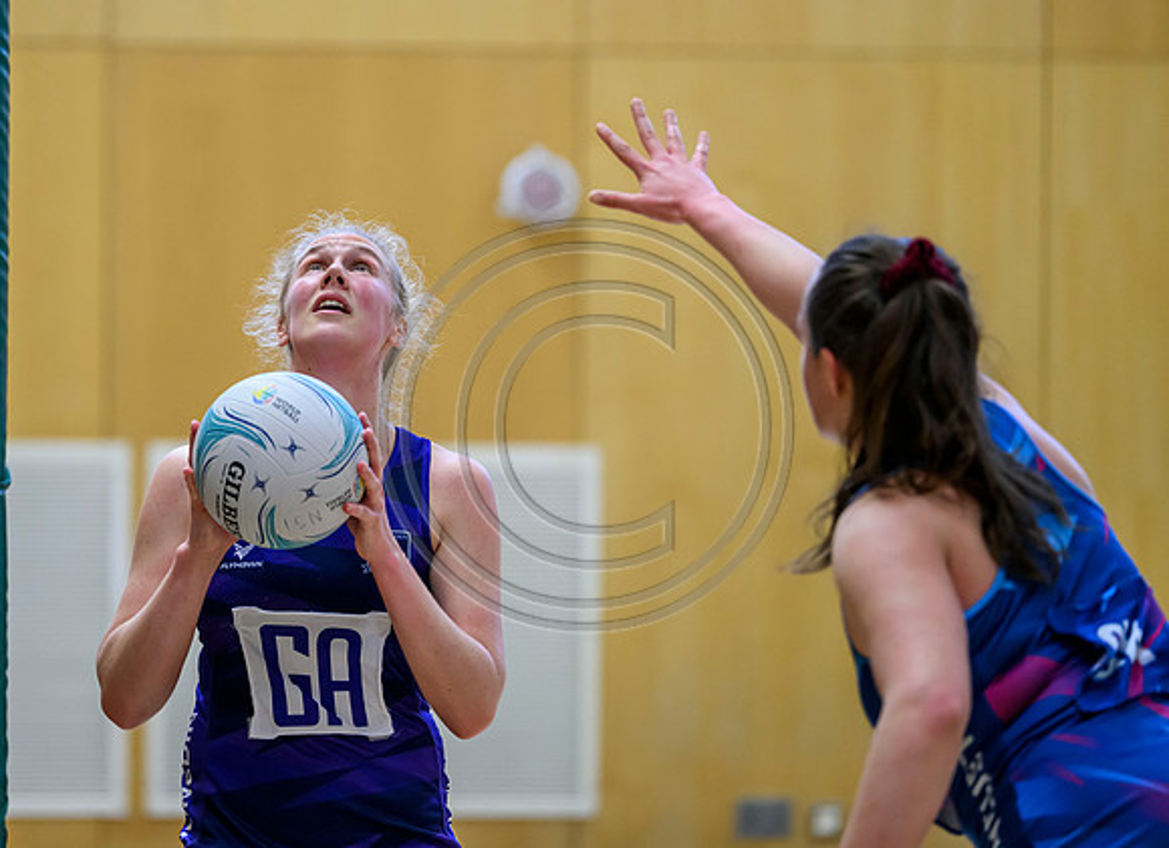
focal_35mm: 227
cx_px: 457
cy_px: 379
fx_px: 7571
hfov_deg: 8.8
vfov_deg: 6.4
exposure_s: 1/1000
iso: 4000
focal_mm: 190
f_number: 3.2
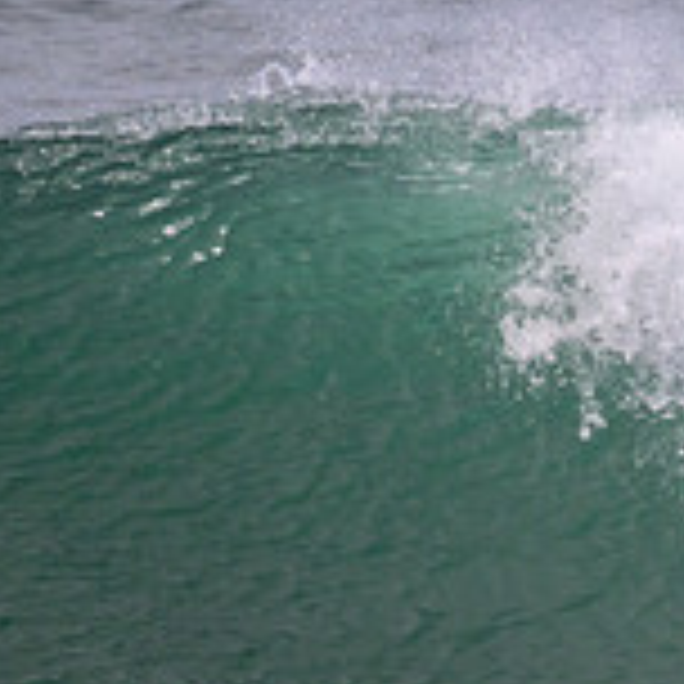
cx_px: 1220
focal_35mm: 2598
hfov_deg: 0.7
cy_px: 362
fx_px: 58080
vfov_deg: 0.7
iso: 1100
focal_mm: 800
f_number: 11
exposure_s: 1/2000
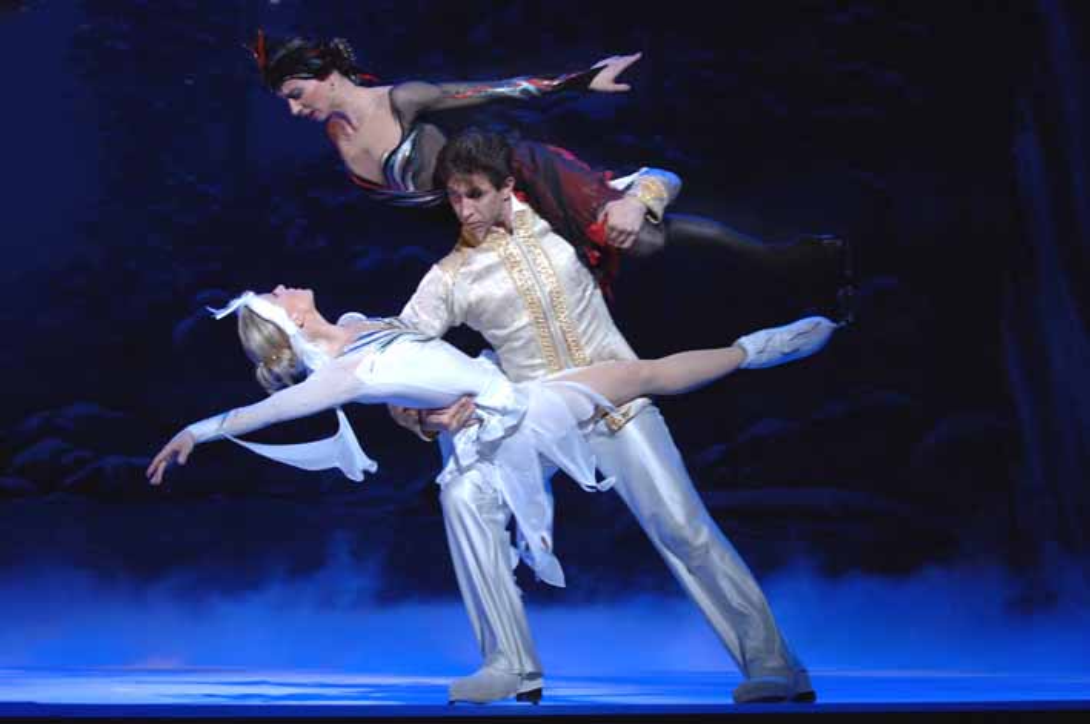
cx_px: 545
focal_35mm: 105
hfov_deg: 19.5
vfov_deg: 13.0
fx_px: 3175
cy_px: 362
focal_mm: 70
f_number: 3.5
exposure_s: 1/125
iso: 800
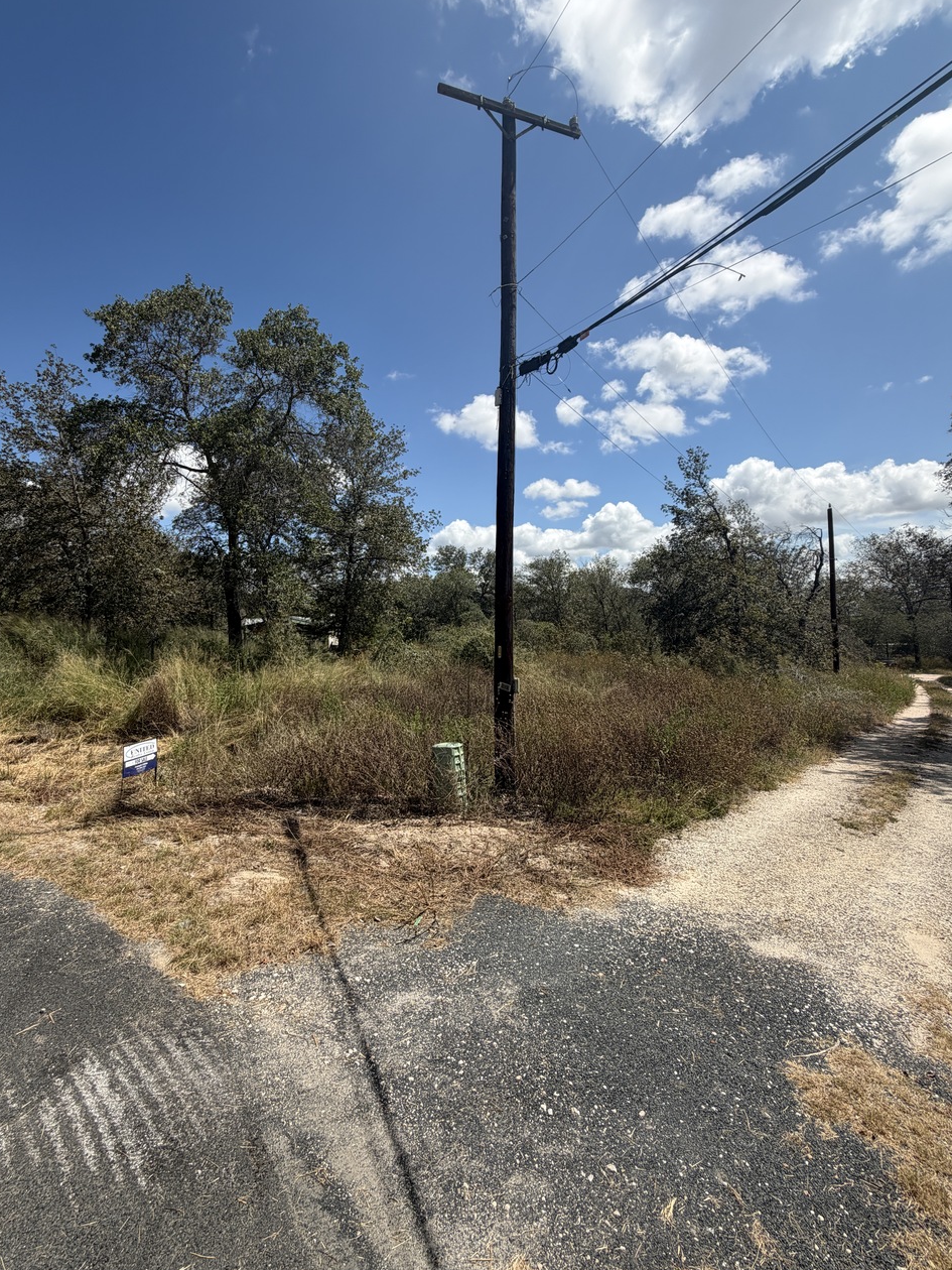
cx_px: 424
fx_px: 587
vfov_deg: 94.4
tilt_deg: +3.9
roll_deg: +1.5
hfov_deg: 77.8
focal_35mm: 16
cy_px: 592
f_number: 2.2
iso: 20
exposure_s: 1/1001
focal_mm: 2.22
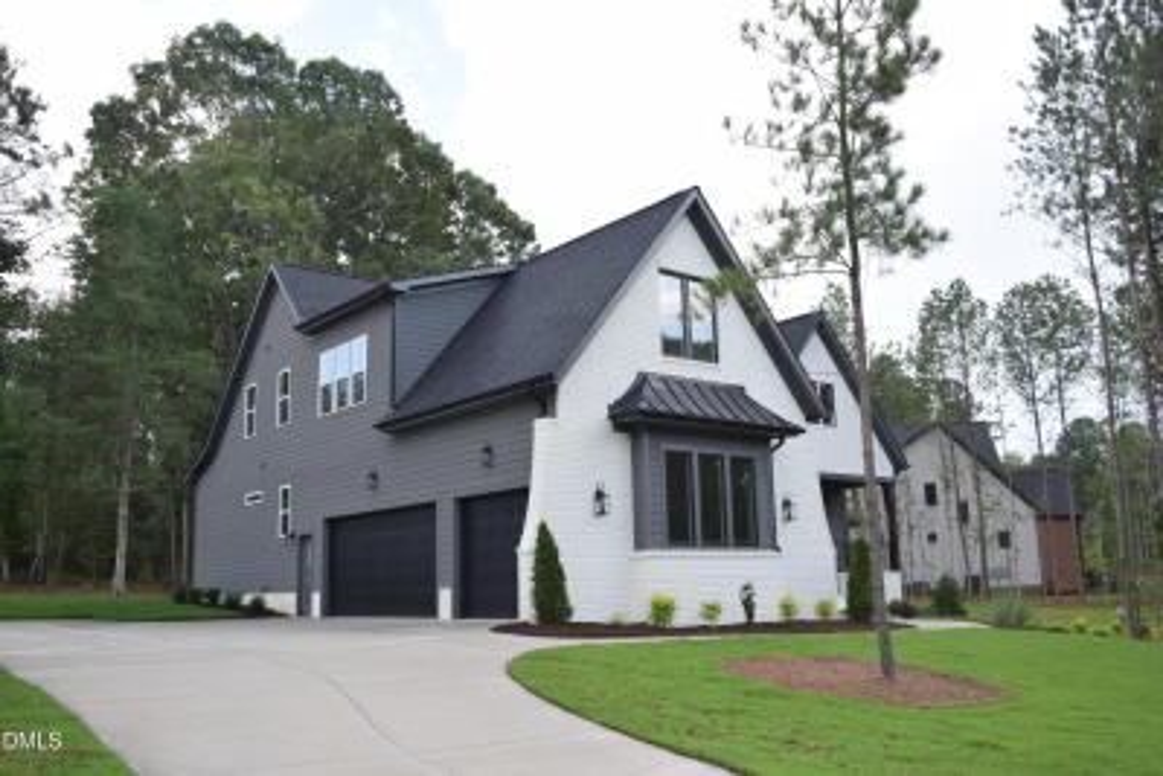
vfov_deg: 40.0
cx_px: 582
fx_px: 1066
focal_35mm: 33
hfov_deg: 57.2
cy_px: 388
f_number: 4.5
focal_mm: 22
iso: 100
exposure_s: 1/200
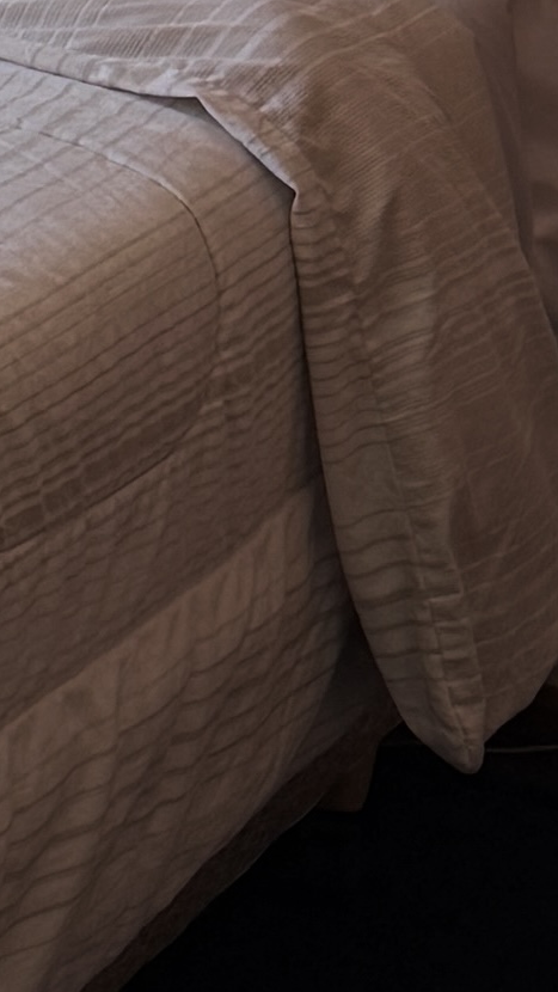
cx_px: -1279
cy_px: -355
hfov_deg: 6.1
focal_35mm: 180
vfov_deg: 11.6
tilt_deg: -14.2
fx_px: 4734
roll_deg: +0.9
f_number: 1.78
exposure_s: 1/351
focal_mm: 6.76
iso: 100
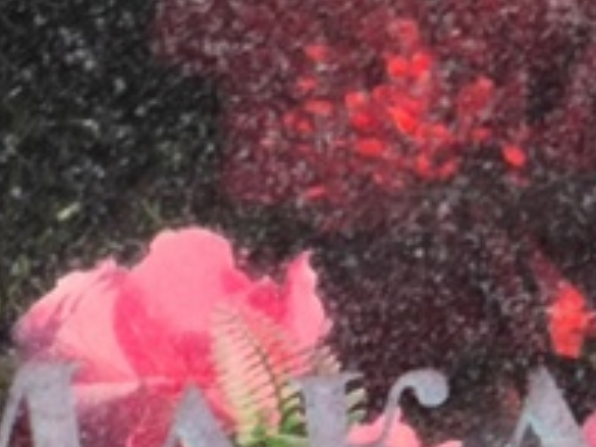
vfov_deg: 7.2
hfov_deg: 9.6
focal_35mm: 205
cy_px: 475
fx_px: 3527
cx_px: 445
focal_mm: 4.71
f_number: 1.7
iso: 50
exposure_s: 1/127
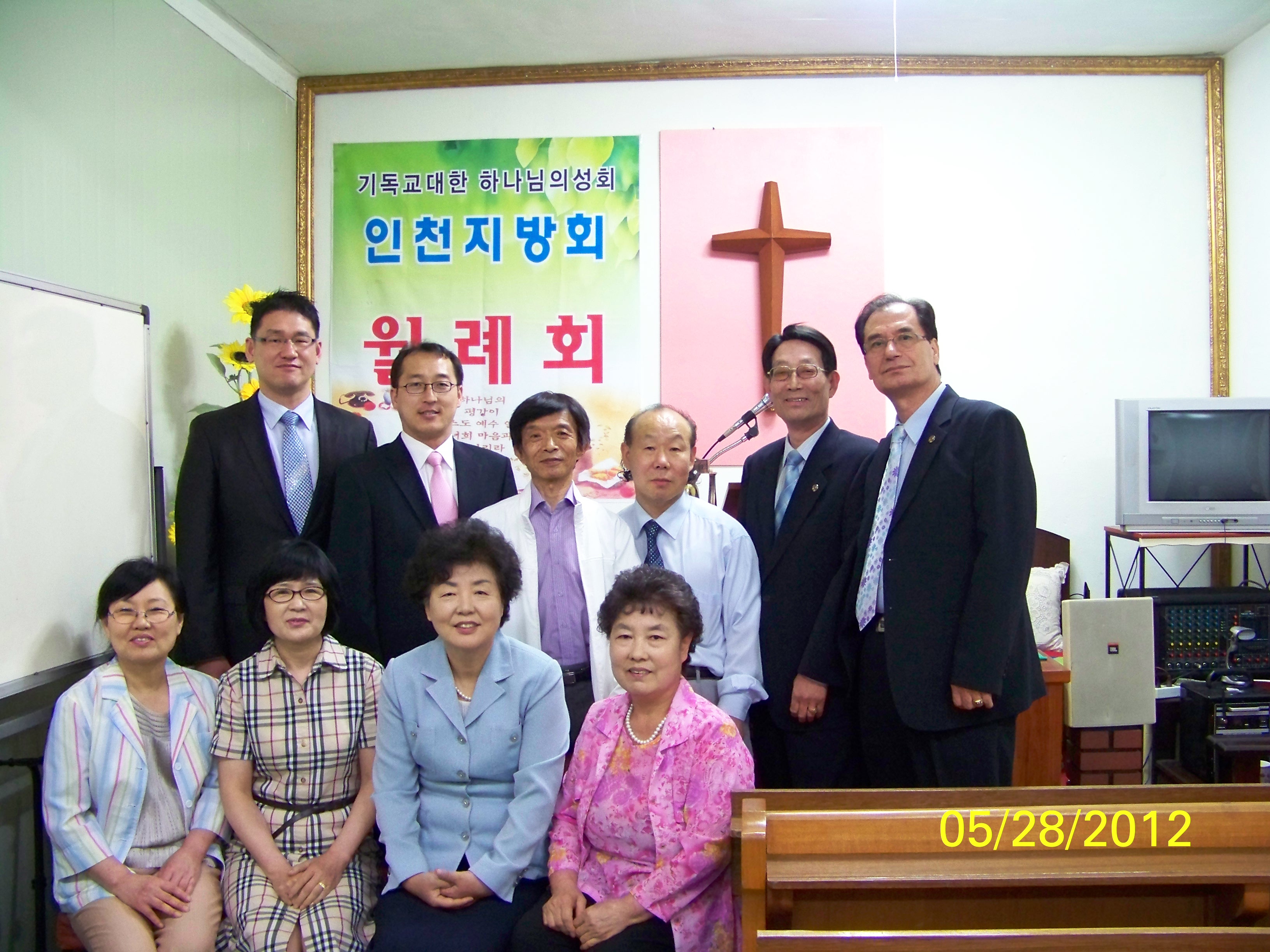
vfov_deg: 39.7
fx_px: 1321
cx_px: 635
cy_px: 476
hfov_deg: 51.4
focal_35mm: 36
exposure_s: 1/30
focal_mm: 5.85
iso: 320
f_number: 2.8
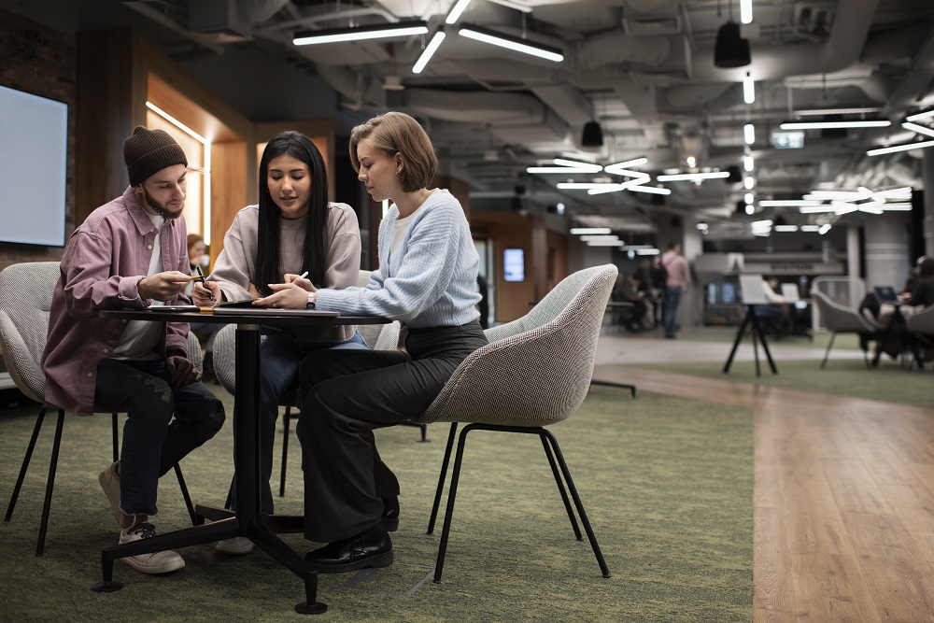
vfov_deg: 37.9
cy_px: 312
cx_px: 467
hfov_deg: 54.4
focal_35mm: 35
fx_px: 908
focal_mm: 35
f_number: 2
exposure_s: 1/160
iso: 200
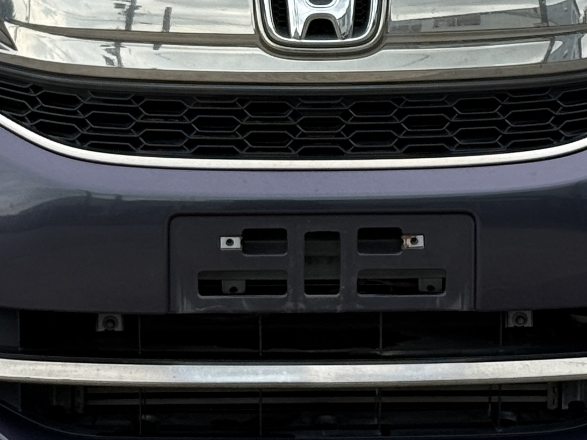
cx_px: 322
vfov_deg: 8.3
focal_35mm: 177
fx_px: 3002
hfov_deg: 11.2
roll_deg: -1.5
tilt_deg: -8.7
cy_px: -114
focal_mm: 6.76
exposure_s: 1/1883
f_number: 1.78
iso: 80
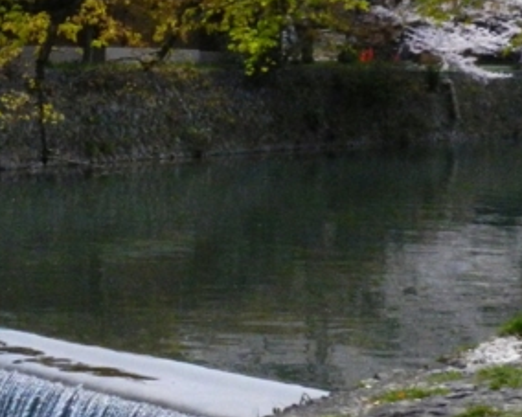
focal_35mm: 88
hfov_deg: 20.0
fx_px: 1359
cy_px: 138
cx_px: -149
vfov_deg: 17.4
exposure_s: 1/1500
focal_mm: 5.6
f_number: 6.3
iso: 800
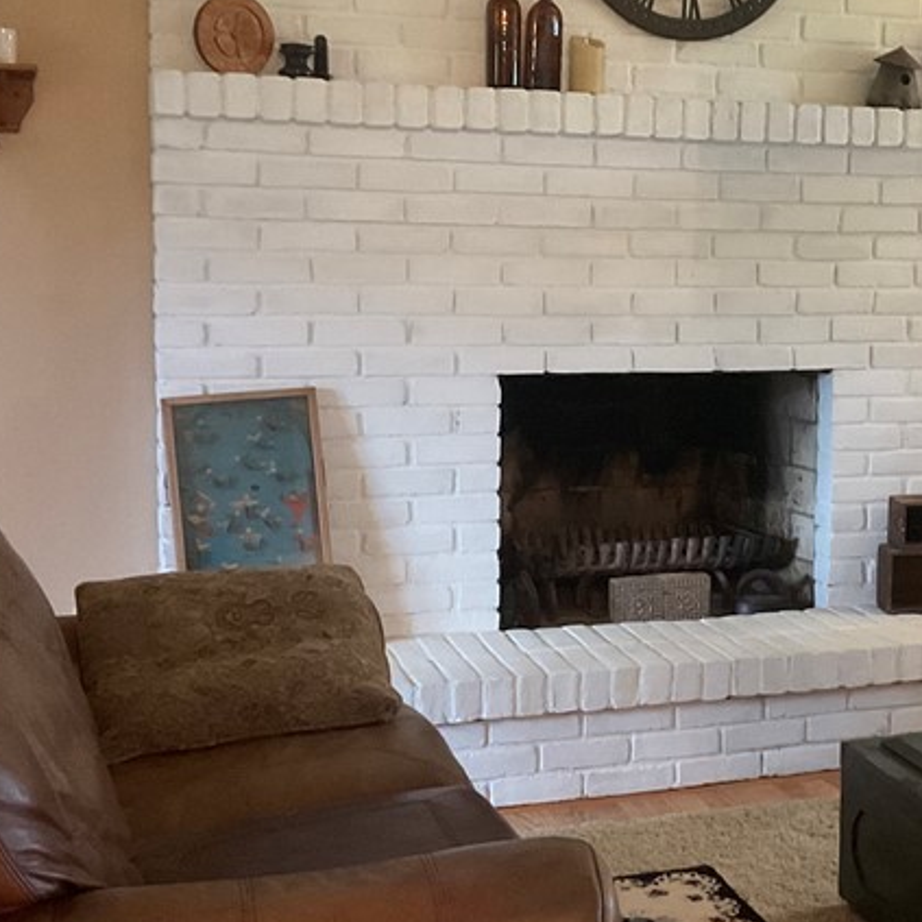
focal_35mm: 62
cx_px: 804
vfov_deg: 27.7
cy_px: 434
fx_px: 1868
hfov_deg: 26.9
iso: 320
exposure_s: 1/30
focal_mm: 3
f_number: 1.8
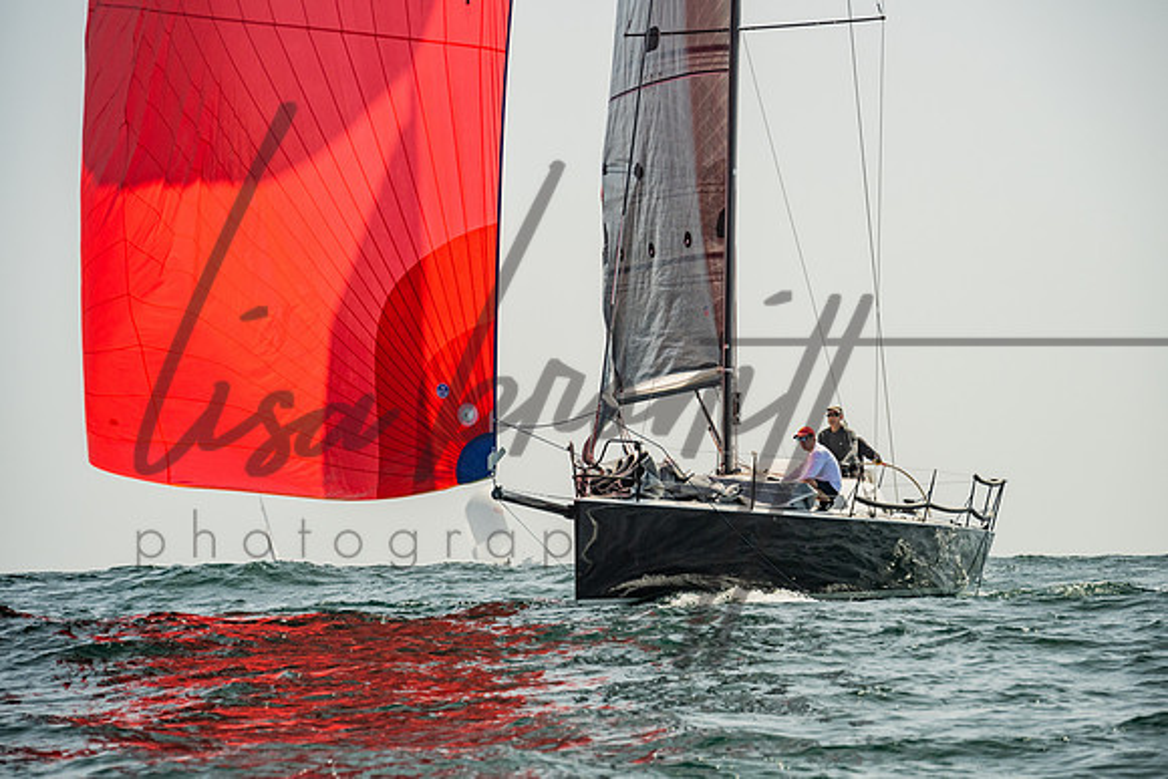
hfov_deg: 12.8
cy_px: 379
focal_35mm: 161
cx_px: 623
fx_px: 5219
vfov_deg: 8.5
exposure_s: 1/1250
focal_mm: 150
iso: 320
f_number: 6.3
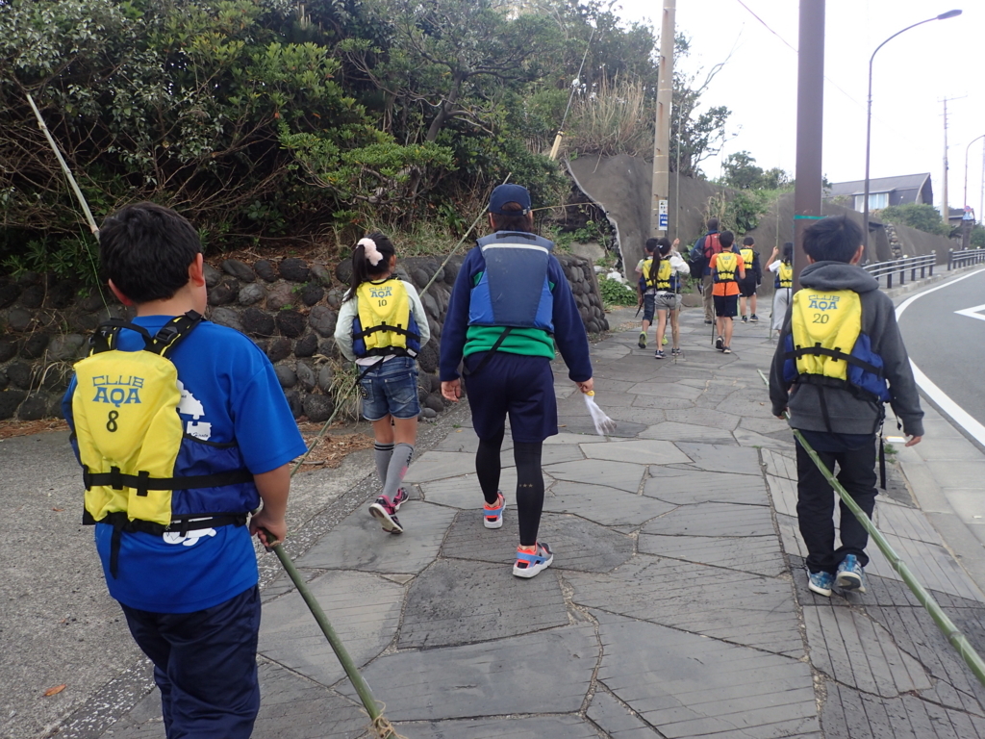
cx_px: 492
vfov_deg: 54.9
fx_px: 711
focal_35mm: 25
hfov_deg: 69.4
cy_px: 370
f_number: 2.8
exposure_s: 1/320
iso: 100
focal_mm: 4.5
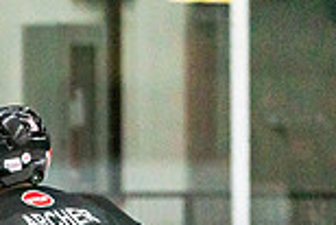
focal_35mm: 852
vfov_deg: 1.6
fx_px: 7959
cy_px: 541
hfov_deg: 2.4
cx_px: -299
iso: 3200
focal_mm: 176
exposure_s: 1/1250
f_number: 2.8
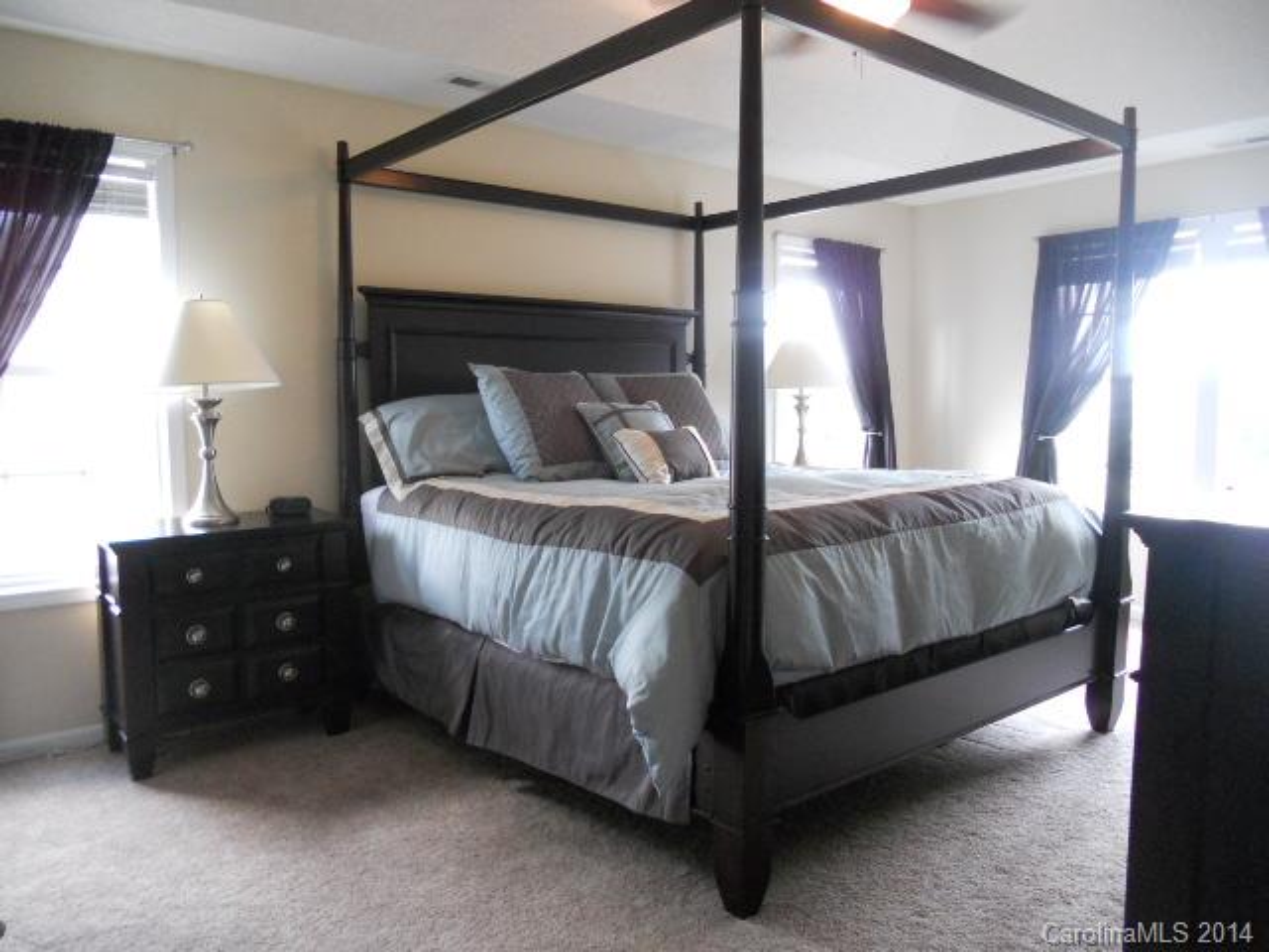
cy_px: 476
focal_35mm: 27
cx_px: 634
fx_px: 990
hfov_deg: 65.3
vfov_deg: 51.4
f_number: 3.2
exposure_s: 1/30
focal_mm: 4.9
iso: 400
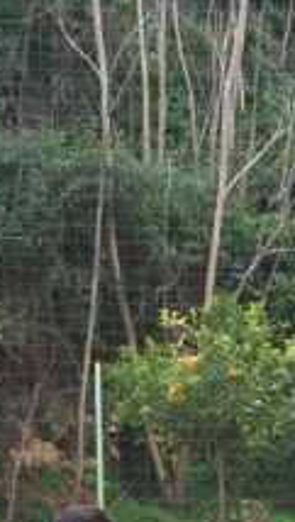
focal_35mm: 151
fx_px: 2092
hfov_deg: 8.0
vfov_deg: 13.5
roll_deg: +0.4
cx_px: 393
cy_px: 734
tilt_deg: -2.7
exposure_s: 1/148
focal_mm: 4.15
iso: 32
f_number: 2.2
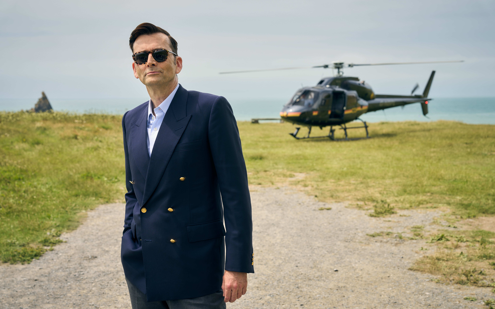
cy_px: 152
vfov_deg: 26.9
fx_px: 648
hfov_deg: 41.8
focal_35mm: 48
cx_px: 247
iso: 100
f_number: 5
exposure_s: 1/200
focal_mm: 47
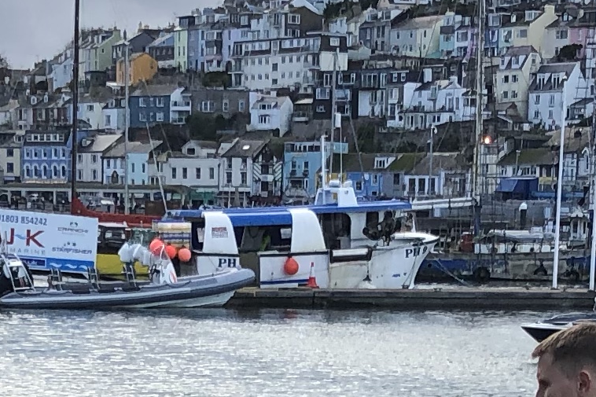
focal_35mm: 155
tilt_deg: -11.6
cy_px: 746
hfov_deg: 13.2
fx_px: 2565
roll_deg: -0.8
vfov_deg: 8.5
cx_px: 334
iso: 20
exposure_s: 1/390
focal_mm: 3.99
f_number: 1.8
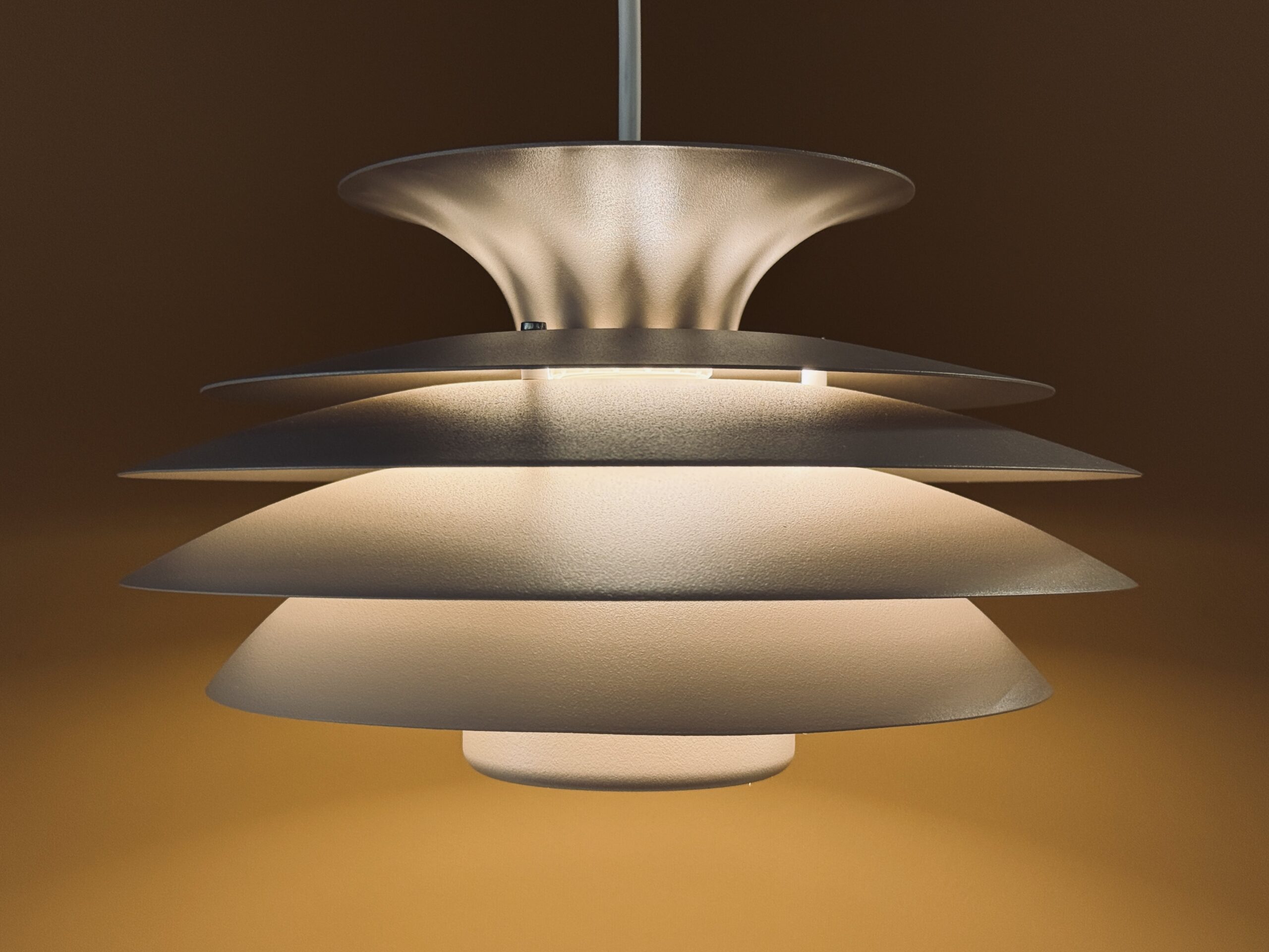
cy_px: 476
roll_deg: +2.0
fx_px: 1760
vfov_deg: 30.3
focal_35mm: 48
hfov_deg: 39.7
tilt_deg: +0.6
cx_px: 634
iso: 50
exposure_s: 1/100
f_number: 1.78
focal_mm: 6.76
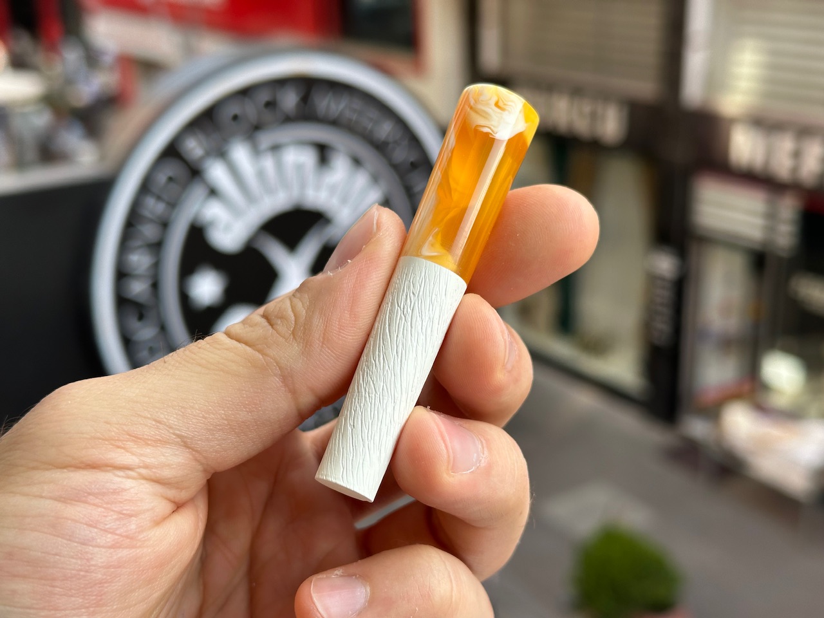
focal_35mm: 48
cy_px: 309
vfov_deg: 30.3
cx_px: 412
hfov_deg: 39.7
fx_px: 1143
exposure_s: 1/519
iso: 64
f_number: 1.78
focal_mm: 6.86
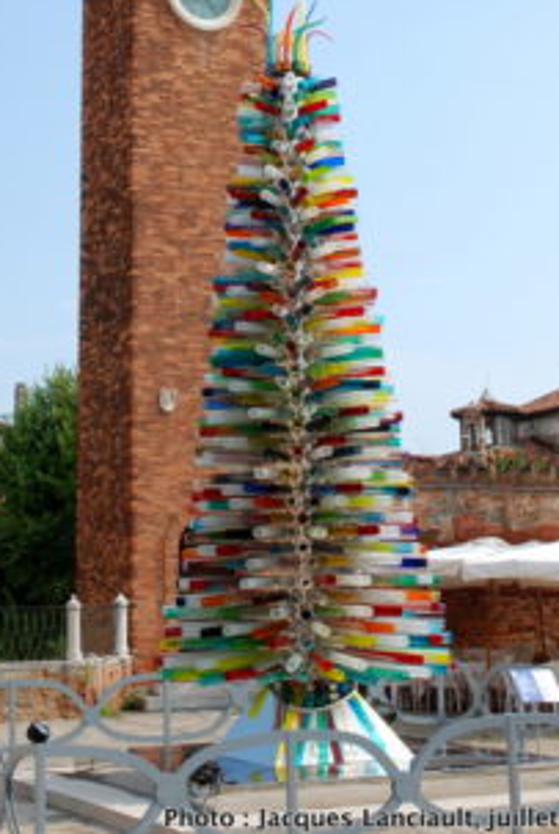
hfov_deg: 20.4
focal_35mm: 67
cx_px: 202
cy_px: 171
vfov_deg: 29.4
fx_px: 1551
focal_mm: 27
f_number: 11
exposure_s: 1/100
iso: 100
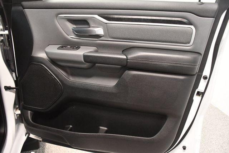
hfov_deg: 62.0
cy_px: 76
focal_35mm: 30
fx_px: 191
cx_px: 114
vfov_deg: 43.6
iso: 4000
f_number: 3.5
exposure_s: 1/60
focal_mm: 20
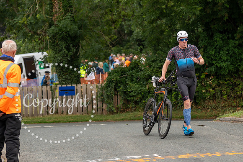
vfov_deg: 9.8
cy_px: 61
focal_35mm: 139
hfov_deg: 14.6
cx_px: 189
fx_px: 941
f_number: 3.2
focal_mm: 85
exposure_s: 1/400
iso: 320
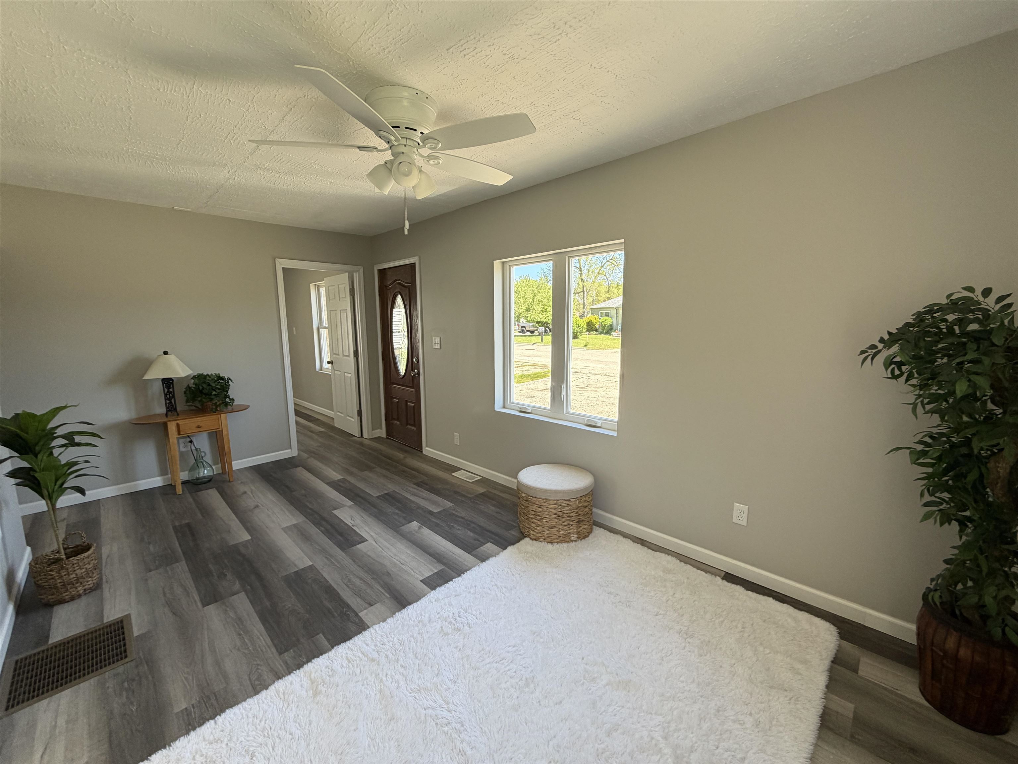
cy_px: 382
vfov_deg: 85.7
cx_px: 509
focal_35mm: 14
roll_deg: +0.7
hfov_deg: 102.1
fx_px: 412
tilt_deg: -8.0
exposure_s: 1/121
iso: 125
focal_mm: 2.22
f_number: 2.2
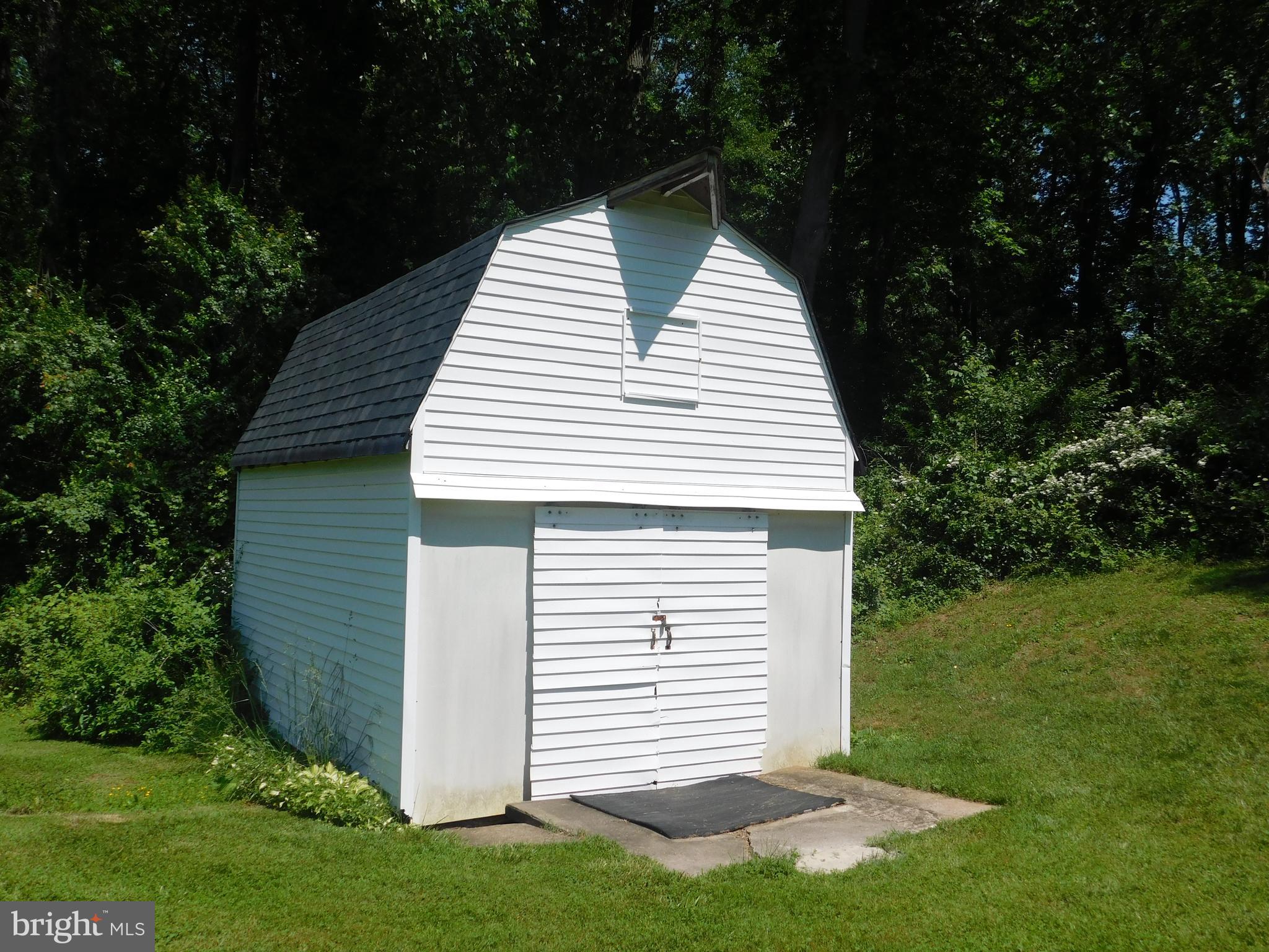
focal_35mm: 30
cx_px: 634
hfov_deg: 60.0
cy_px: 476
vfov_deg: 46.8
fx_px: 1100
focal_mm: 5.3
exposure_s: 1/500
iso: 125
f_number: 6.4
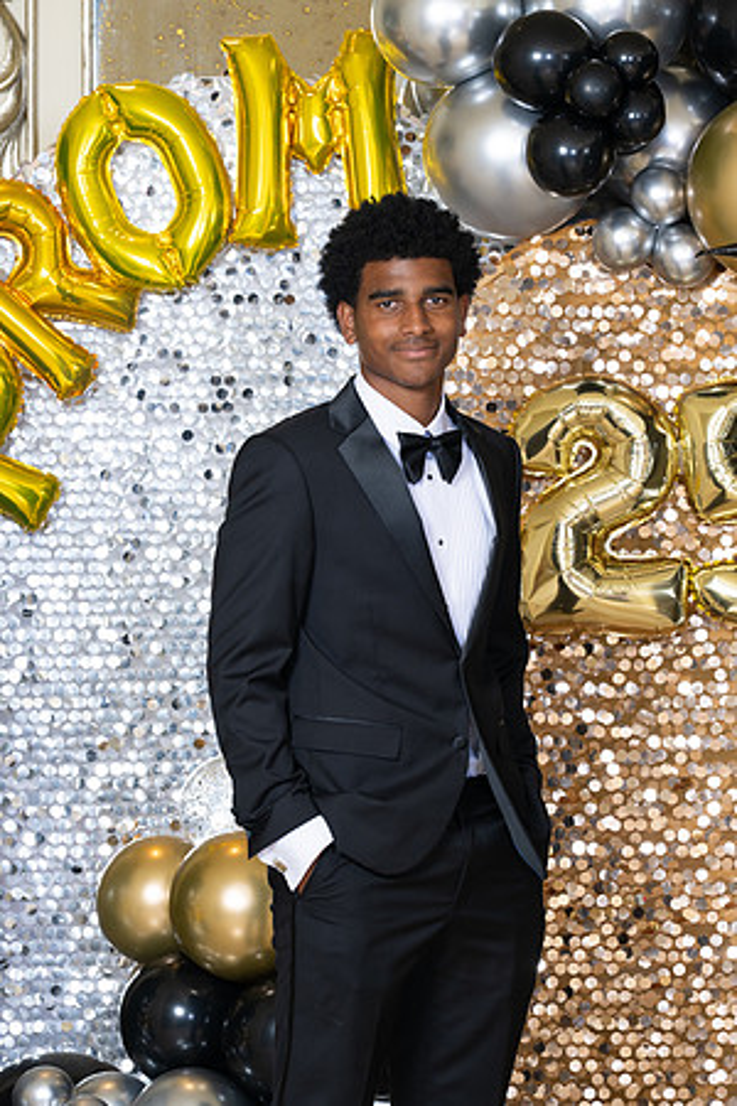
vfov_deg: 10.3
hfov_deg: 6.9
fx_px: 6141
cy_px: 553
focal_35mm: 200
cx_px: 368
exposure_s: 1/100
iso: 320
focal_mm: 200
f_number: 8
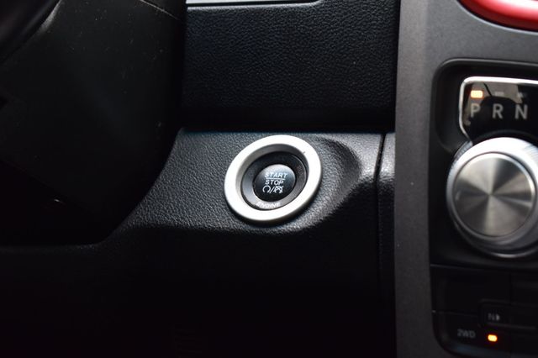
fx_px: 1232
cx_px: 269
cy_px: 179
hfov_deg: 24.6
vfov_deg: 16.5
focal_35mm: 82
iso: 450
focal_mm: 55
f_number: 6.3
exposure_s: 1/15
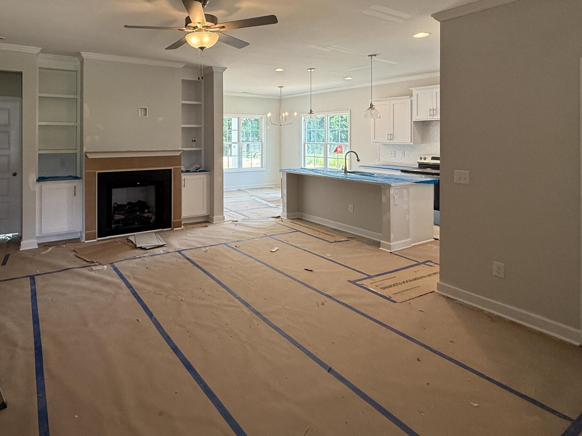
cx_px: 210
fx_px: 353
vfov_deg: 61.3
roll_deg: -0.3
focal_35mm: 21
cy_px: 132
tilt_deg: +1.4
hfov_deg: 77.3
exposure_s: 1/120
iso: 125
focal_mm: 2.22
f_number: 2.2
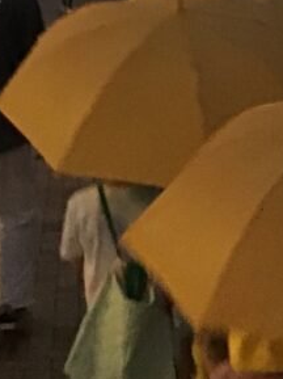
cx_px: 253
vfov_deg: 16.9
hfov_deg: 13.3
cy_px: -117
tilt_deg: +3.1
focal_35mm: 110
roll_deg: +0.4
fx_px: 1202
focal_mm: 3.3
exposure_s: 1/15
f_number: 2.4
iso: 500
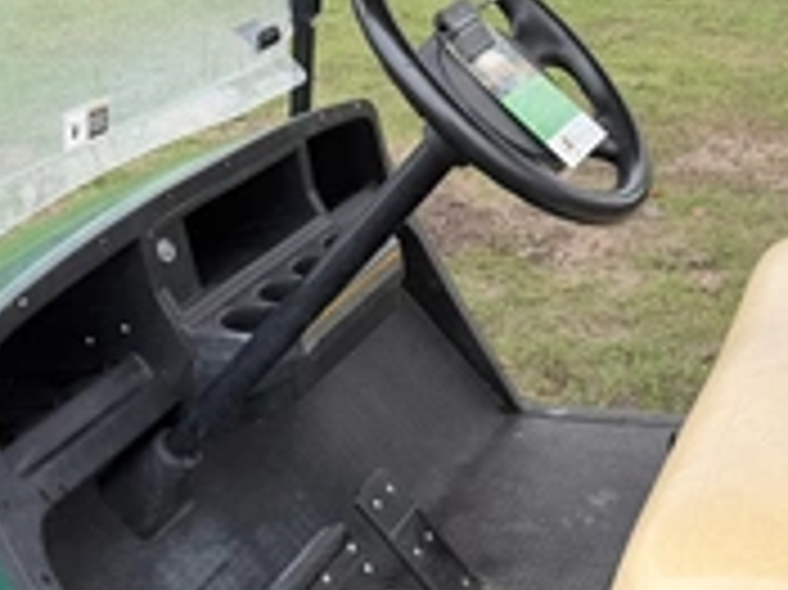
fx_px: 1251
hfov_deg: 32.4
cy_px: 477
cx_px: 774
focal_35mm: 55
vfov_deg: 26.0
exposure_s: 1/464
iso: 80
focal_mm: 6.76
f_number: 1.78
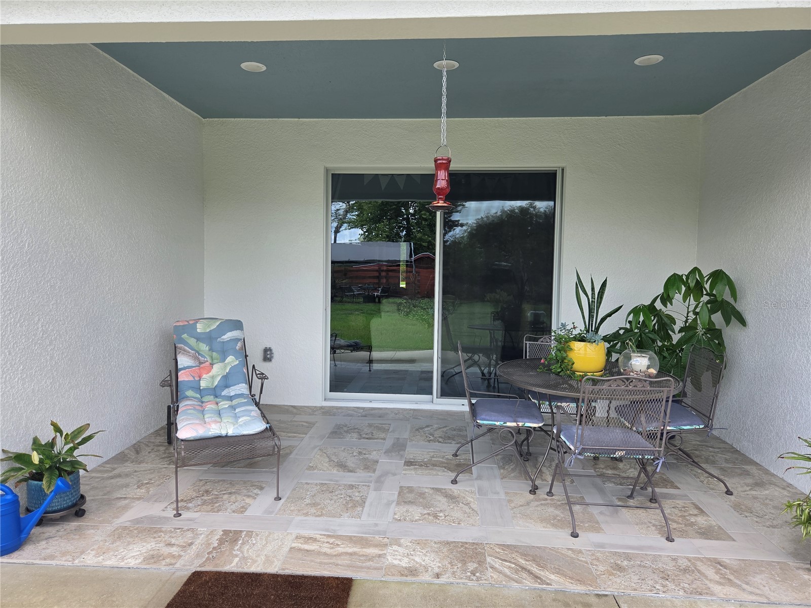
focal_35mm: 23
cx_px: 406
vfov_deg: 58.9
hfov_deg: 73.9
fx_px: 539
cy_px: 304
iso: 80
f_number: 1.8
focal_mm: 5.4
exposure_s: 1/703
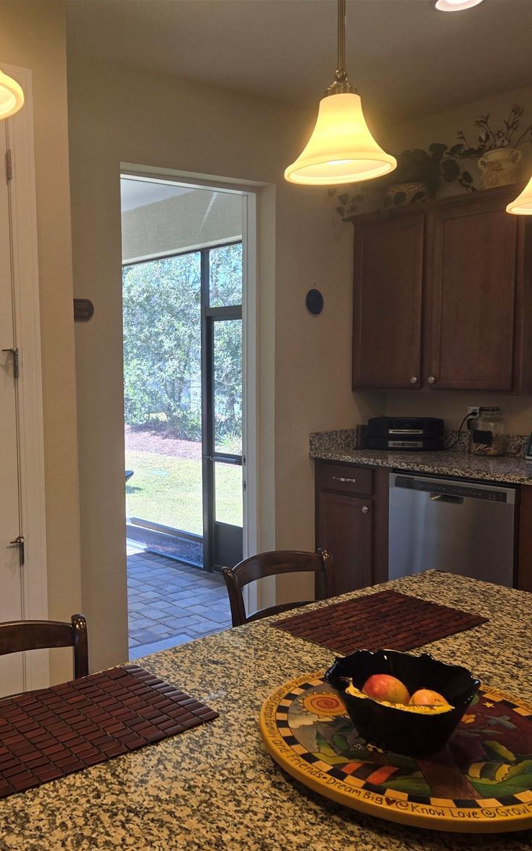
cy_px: 431
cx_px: 129
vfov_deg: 58.1
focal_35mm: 33
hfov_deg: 37.3
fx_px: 765
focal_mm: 5.4
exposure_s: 1/120
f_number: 1.8
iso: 25
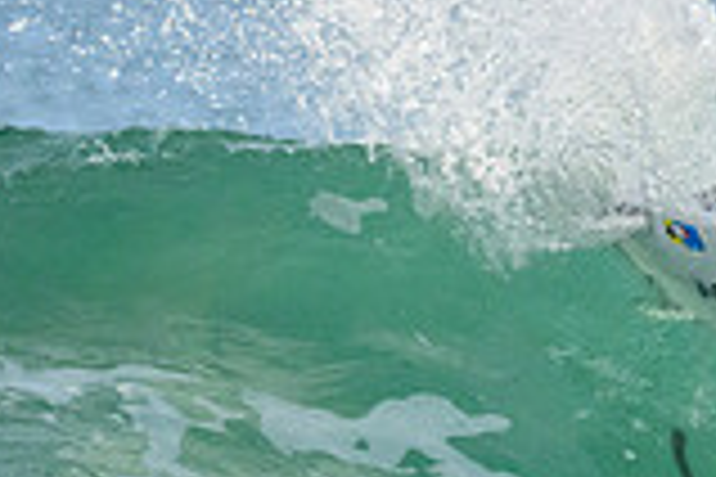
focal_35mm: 2300
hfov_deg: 0.9
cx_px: 1135
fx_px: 45741
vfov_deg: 0.6
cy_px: 461
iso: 4000
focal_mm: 630
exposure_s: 1/1250
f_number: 11
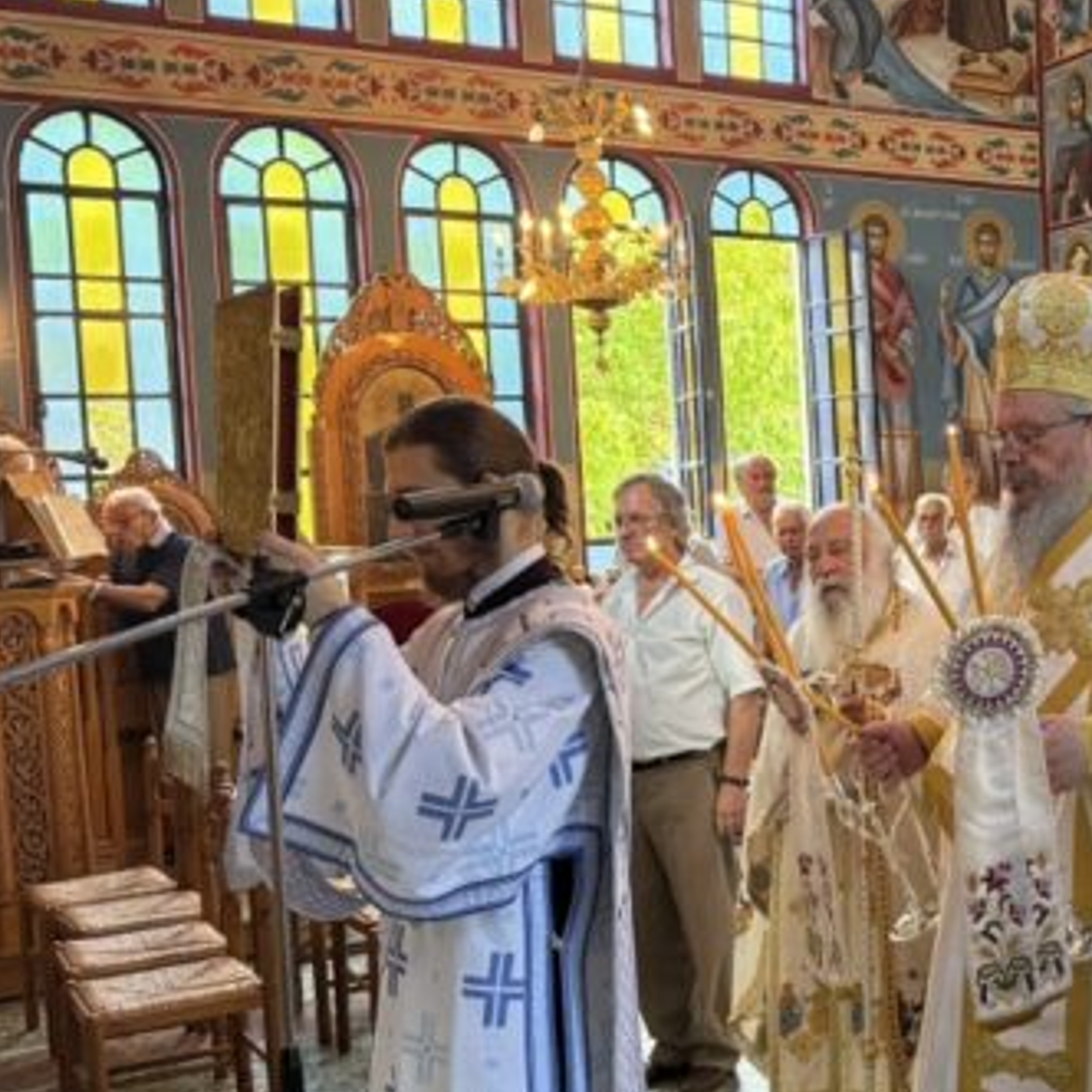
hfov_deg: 33.0
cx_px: 1043
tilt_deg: -2.8
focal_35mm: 48
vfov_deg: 35.3
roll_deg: +2.7
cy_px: 620
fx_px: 1713
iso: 400
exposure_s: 1/100
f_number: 1.78
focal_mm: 6.76
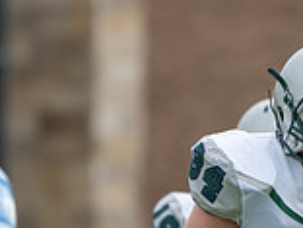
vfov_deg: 0.8
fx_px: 15843
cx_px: 294
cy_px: 233
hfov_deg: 1.1
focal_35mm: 1810
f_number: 5.6
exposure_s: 1/1250
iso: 500
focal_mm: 400
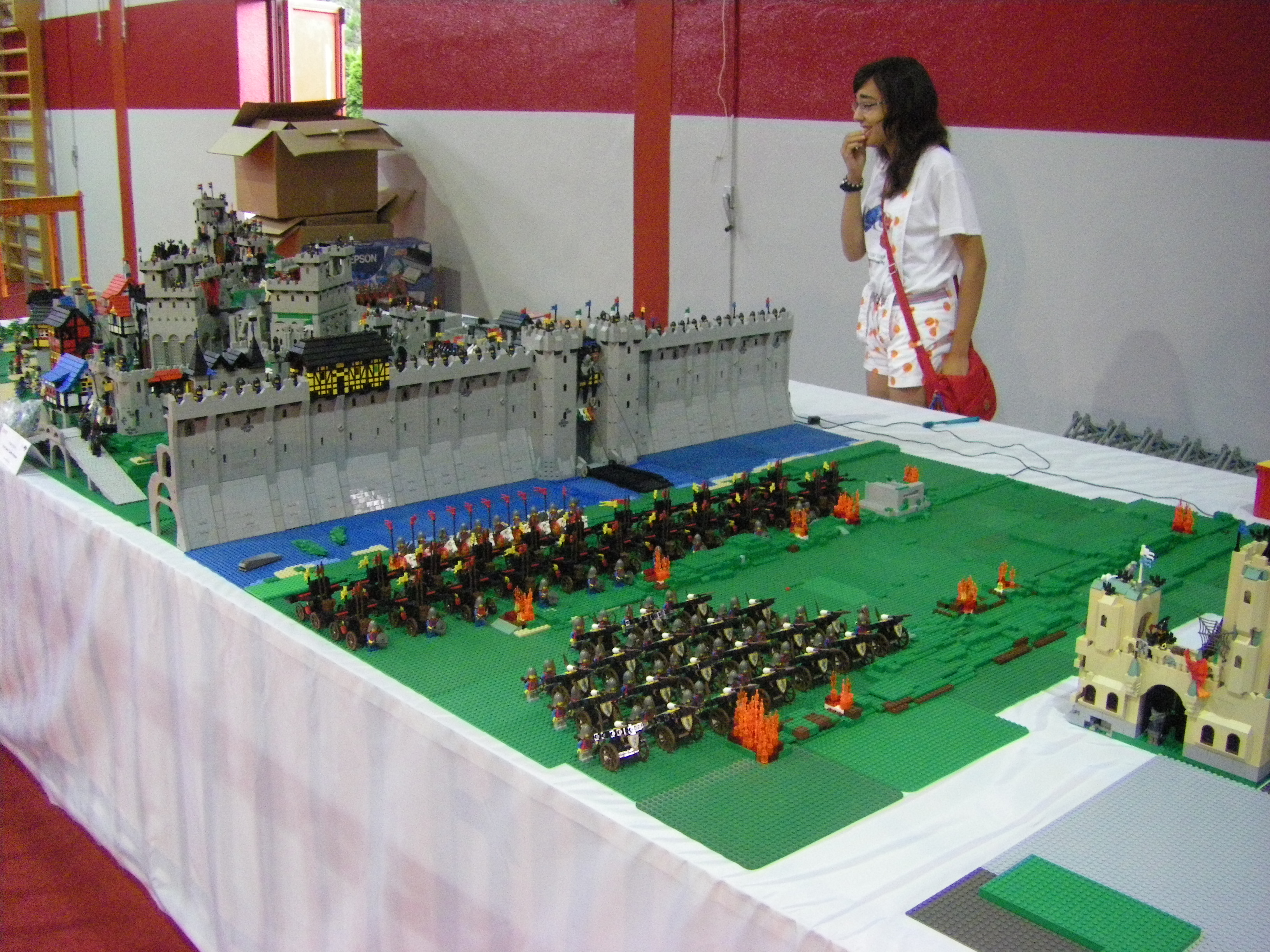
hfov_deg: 49.0
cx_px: 635
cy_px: 476
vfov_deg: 37.7
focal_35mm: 38
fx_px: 1394
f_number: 3.5
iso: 800
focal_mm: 6.3
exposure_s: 1/20
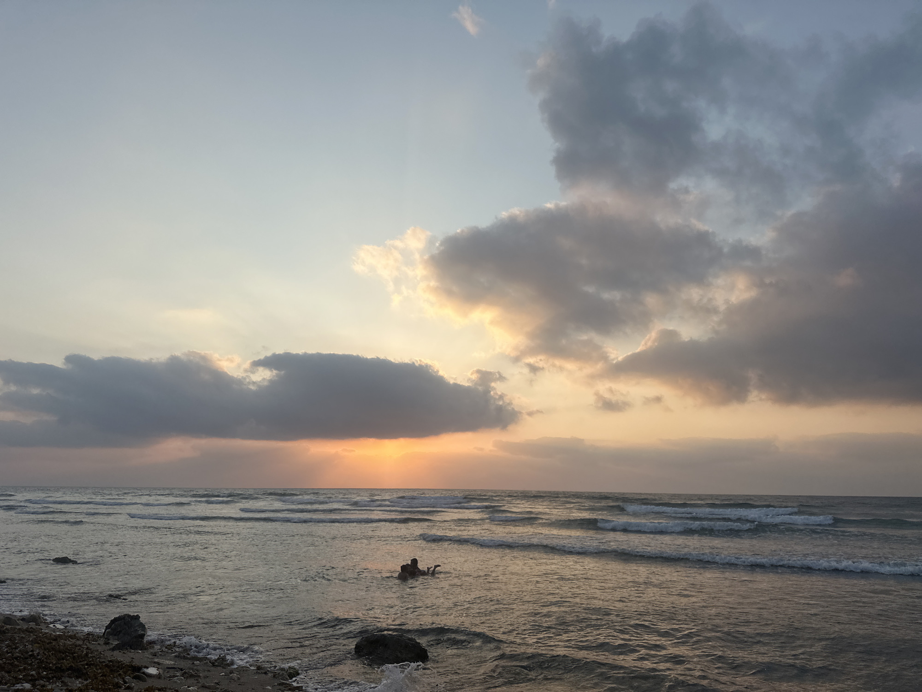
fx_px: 639
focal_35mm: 24
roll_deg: -0.8
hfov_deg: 71.6
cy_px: 346
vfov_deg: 56.8
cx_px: 461
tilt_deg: +12.1
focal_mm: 6.86
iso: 80
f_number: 1.78
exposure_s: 1/3247
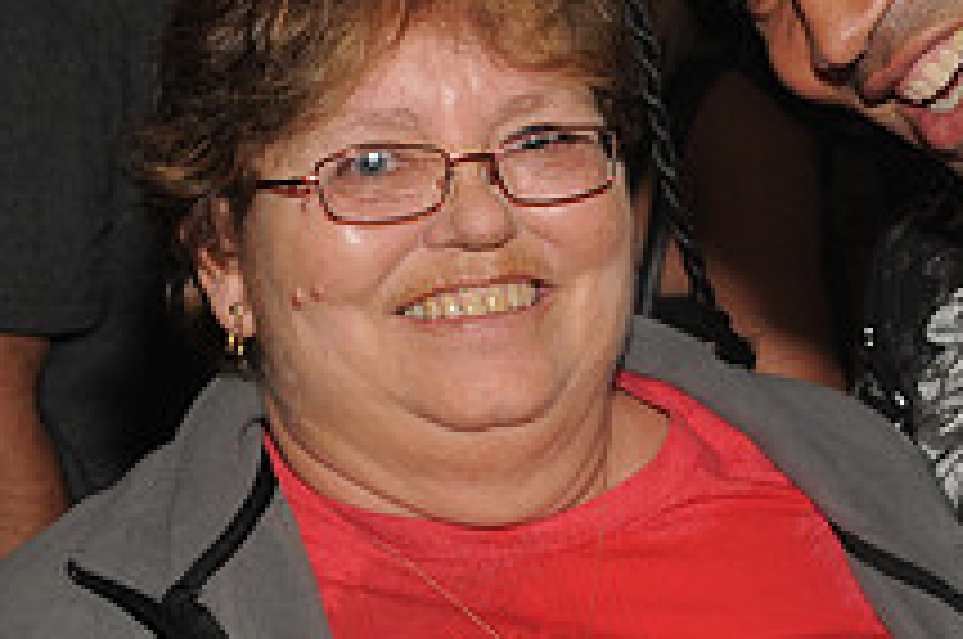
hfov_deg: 14.3
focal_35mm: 142
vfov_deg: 9.6
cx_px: 814
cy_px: 281
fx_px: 3802
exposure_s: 1/60
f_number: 5.6
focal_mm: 35
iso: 400
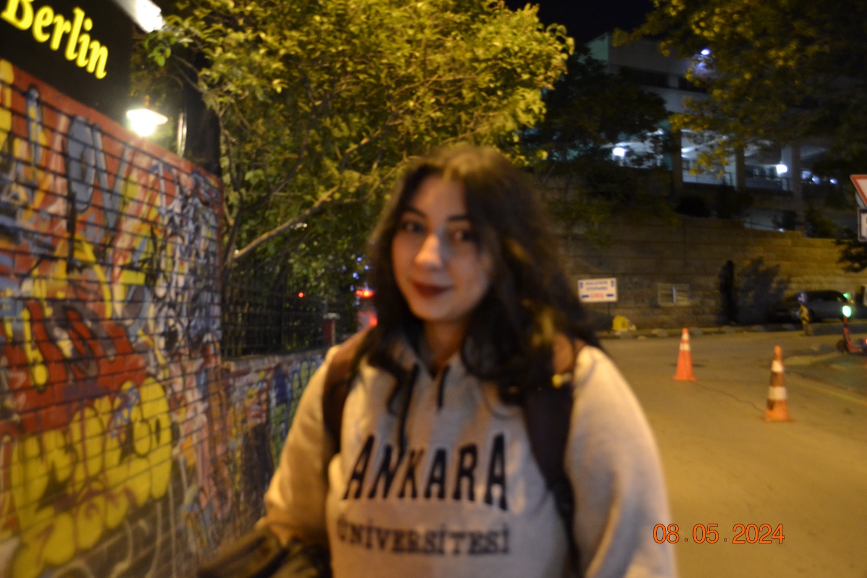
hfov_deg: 61.9
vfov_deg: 43.6
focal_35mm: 30
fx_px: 722
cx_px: 434
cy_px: 289
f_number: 3.8
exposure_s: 1/5
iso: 1600
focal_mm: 20
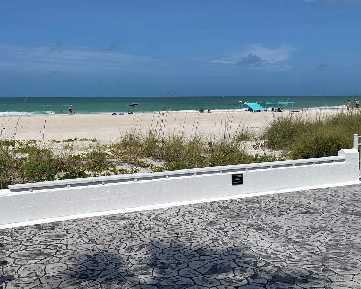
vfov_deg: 39.9
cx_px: 129
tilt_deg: -3.1
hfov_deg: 48.5
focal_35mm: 37
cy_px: 109
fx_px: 395
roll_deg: -0.2
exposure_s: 1/10000
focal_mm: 5.1
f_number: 1.6
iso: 32
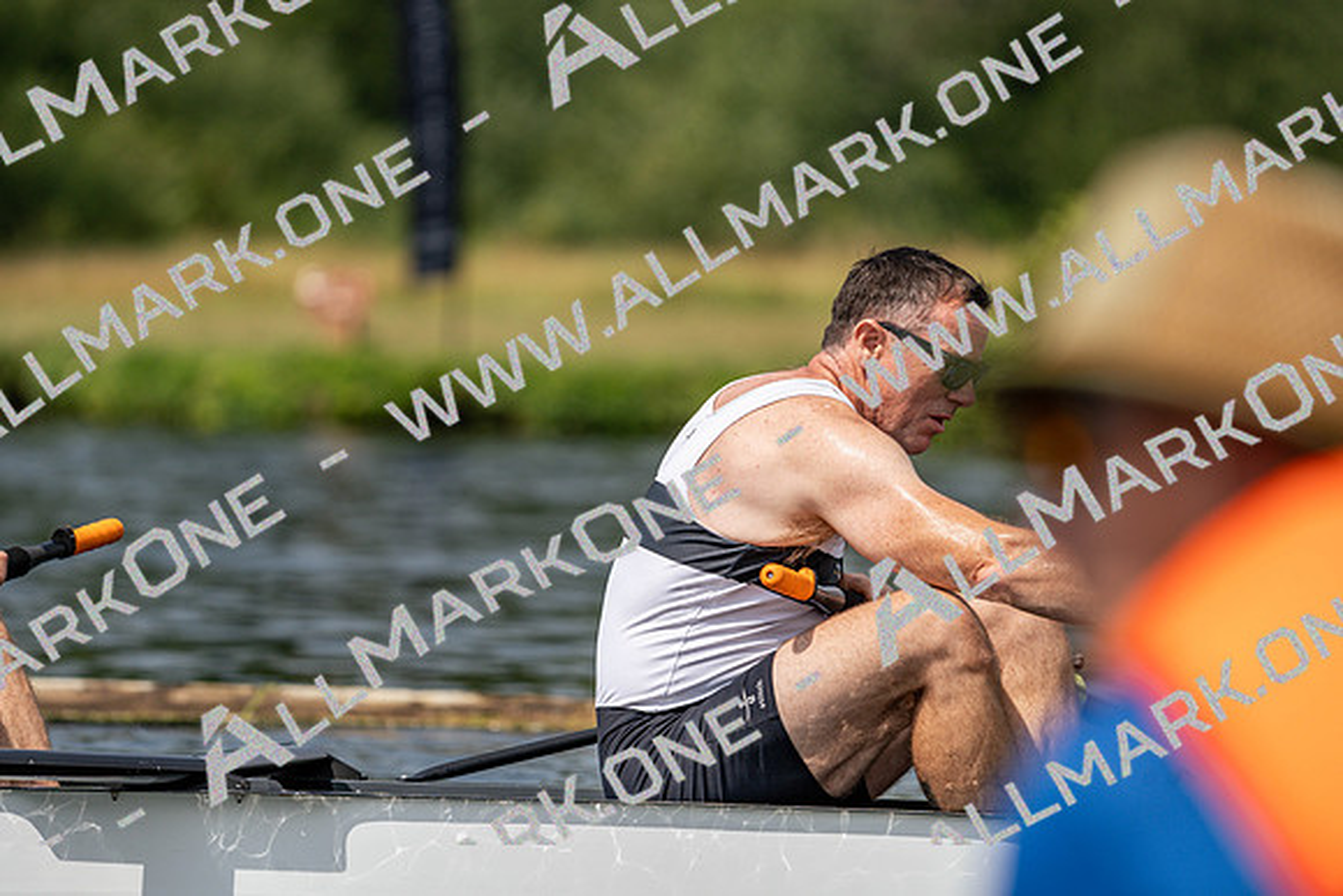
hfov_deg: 5.6
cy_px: 448
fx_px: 13843
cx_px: 672
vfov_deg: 3.7
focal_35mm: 371
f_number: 6.3
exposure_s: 1/1600
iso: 160
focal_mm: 371
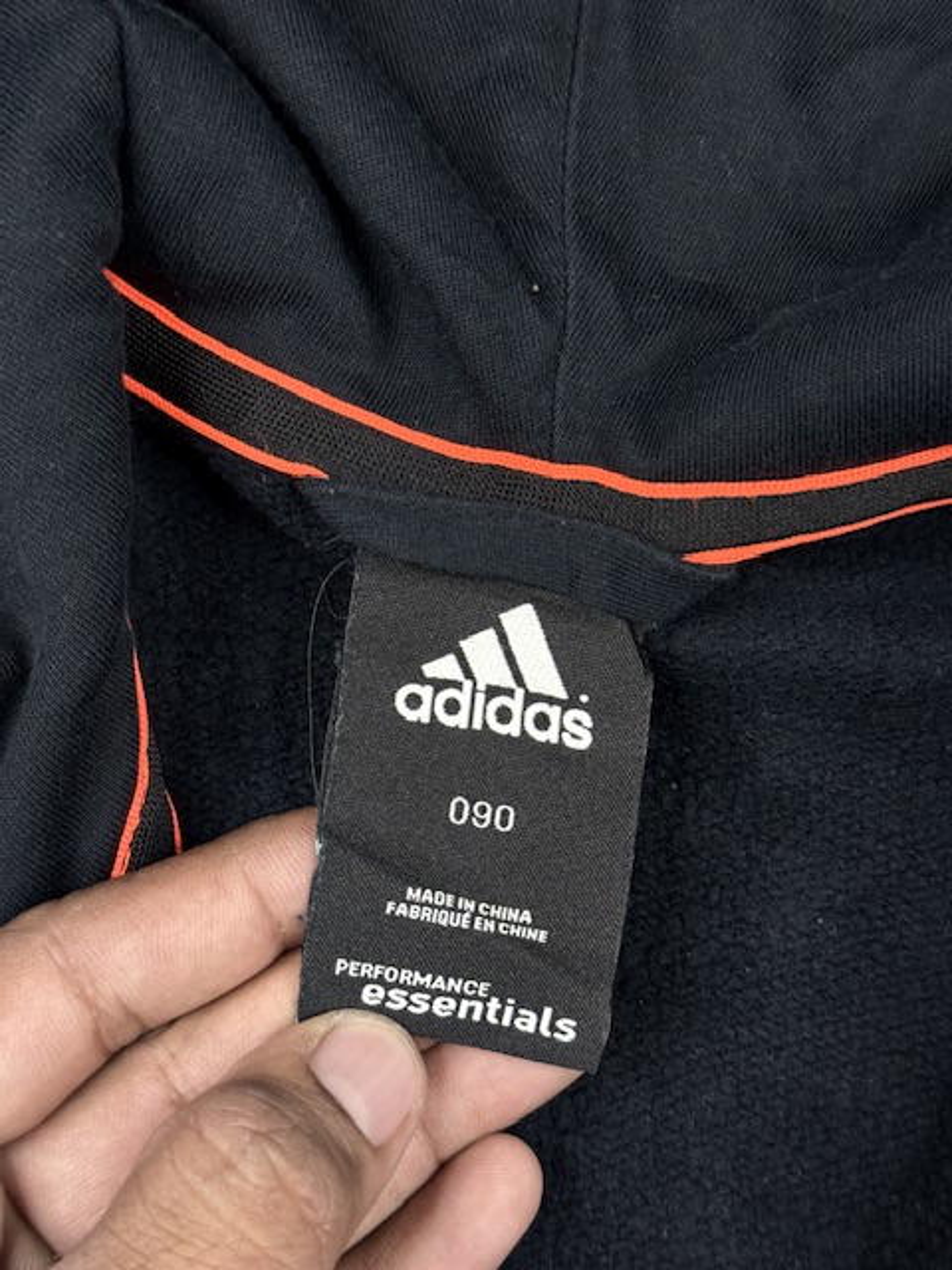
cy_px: 635
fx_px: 1760
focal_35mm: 48
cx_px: 476
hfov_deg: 30.3
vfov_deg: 39.7
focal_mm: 6.76
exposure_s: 1/100
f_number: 1.78
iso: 80
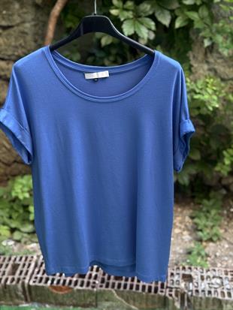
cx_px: 116
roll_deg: +1.3
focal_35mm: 48
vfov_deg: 39.6
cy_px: 155
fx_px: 431
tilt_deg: -22.8
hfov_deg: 30.3
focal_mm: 6.76
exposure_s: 1/76
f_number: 1.78
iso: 100
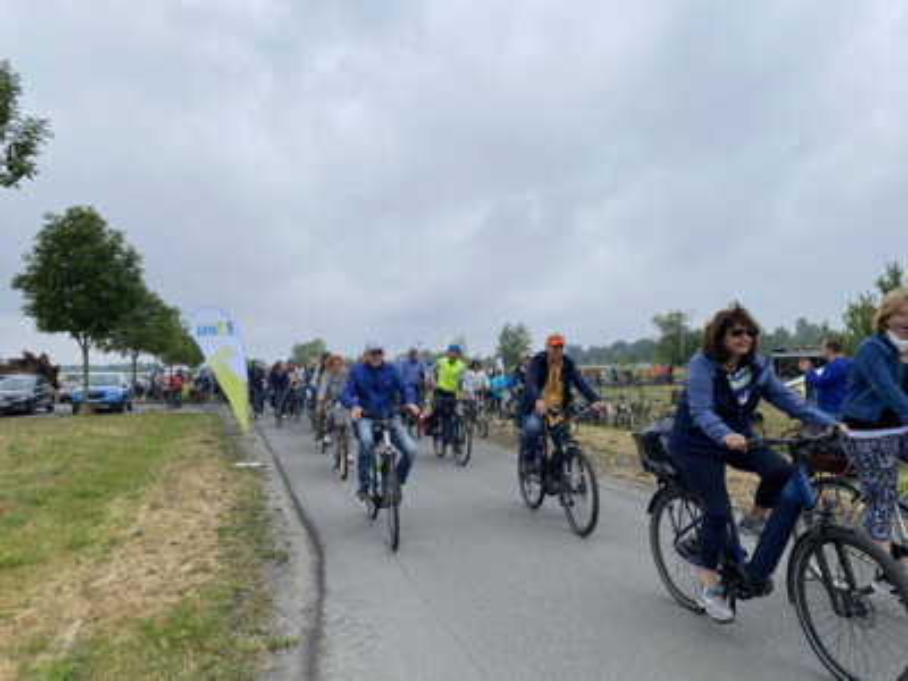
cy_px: 340
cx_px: 454
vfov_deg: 53.1
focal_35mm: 26
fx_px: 682
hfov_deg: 67.3
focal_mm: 4.2
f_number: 1.8
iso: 32
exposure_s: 1/1927
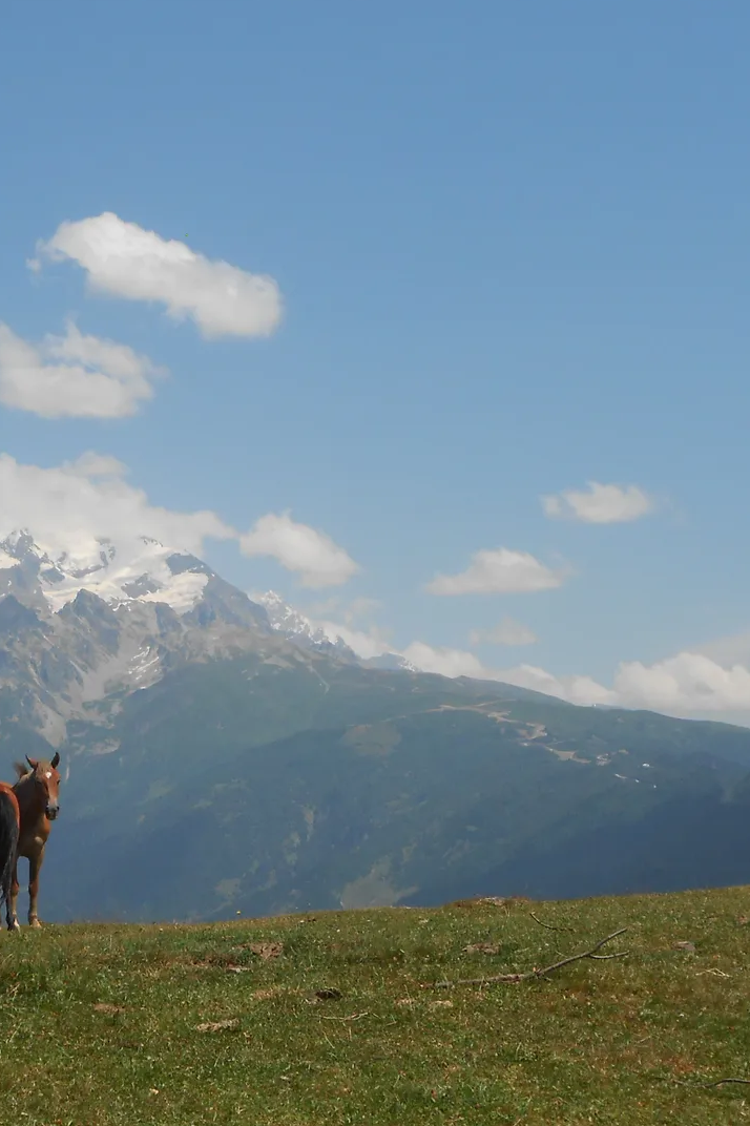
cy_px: 690
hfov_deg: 16.5
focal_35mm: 82
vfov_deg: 24.7
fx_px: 2564
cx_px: 112
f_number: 4.5
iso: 80
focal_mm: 7.8
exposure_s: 1/1000
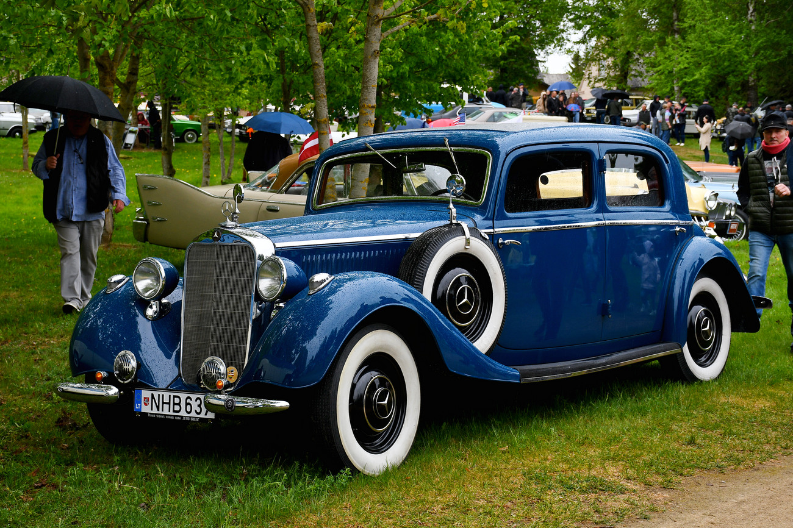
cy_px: 264
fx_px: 1255
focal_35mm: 57
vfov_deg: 23.8
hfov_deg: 35.1
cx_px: 396
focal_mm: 38
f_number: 6.3
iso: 200
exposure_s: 1/200
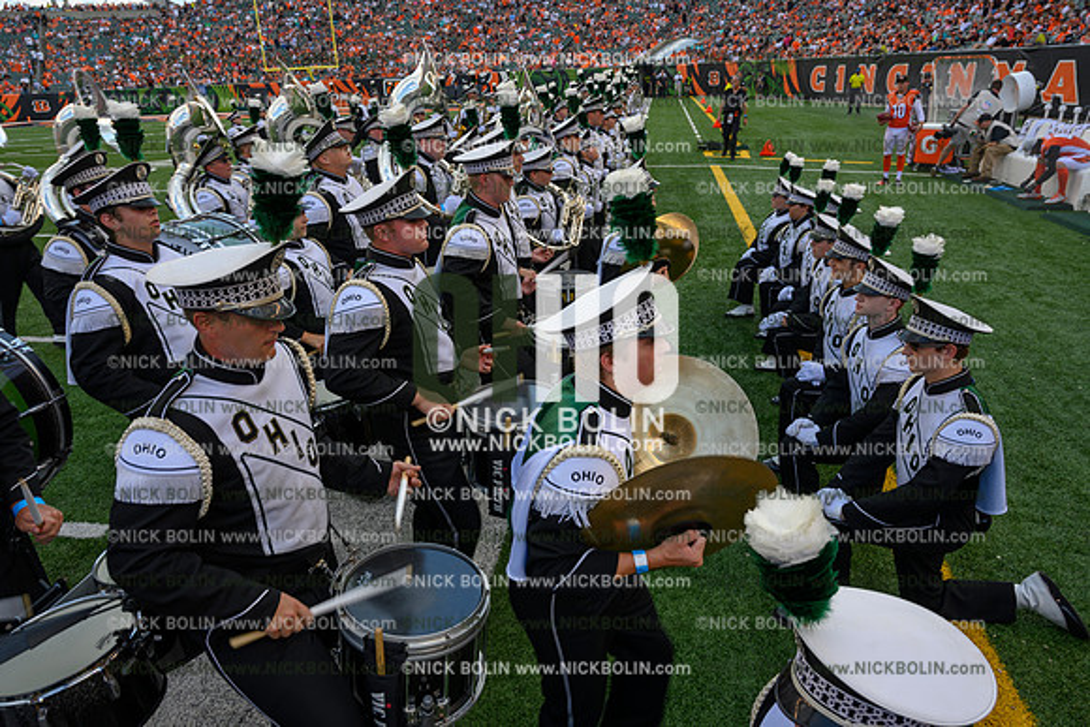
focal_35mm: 24
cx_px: 545
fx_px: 727
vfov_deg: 53.2
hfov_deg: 73.7
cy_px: 364
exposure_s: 1/100
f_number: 7.1
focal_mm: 24
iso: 80
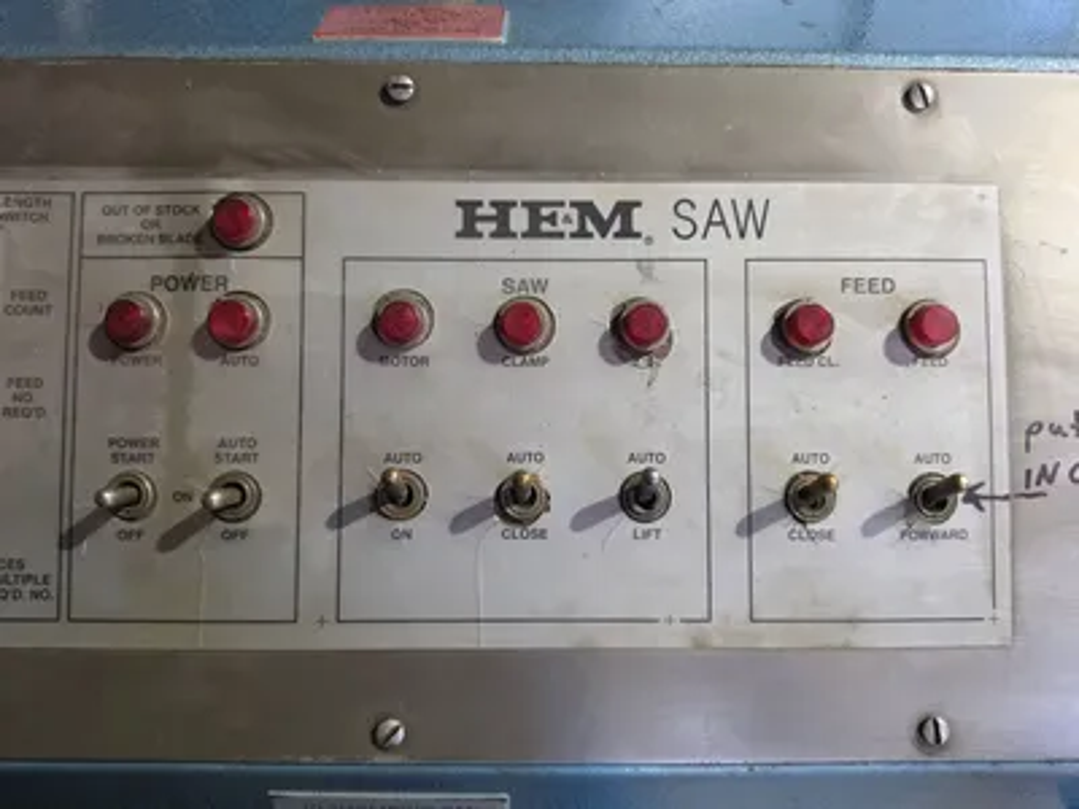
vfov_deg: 58.9
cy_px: 404
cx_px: 540
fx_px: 717
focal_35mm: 23
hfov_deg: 73.9
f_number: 1.4
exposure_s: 1/120
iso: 500
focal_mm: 6.5
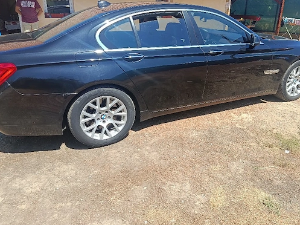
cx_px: 170
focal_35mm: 29
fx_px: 251
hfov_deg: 61.5
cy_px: 103
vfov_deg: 48.1
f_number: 1.7
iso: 50
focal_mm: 5.24
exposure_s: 1/294
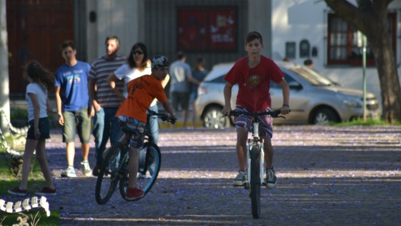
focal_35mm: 473
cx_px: 200
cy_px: 109
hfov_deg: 4.6
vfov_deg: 2.6
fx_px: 5030
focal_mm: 300
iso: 500
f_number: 5.6
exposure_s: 1/500
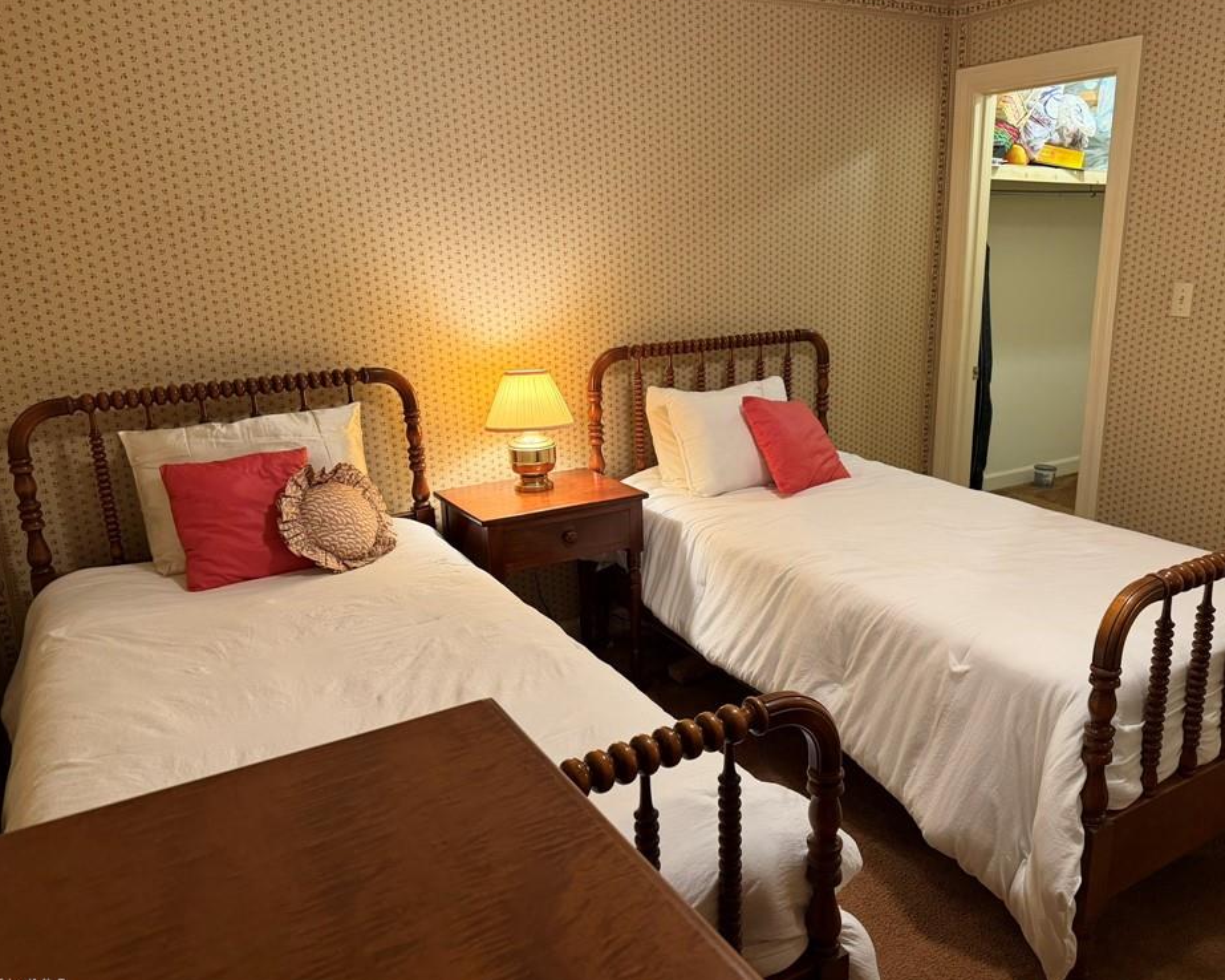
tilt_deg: -14.3
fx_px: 942
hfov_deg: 66.0
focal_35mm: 26
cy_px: 489
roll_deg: +1.6
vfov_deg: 54.9
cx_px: 652
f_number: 1.78
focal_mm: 6.76
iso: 320
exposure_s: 1/60
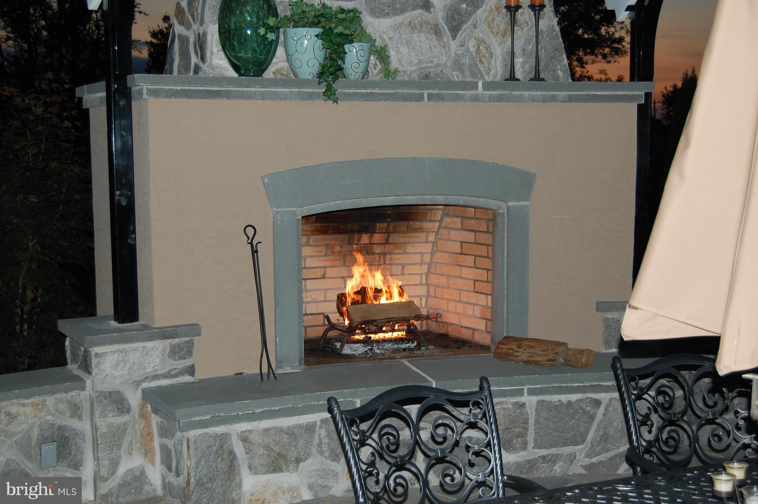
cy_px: 252
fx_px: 1010
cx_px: 379
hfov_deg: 41.2
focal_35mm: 48
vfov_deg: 28.0
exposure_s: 1/60
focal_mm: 32
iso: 400
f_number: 4.5
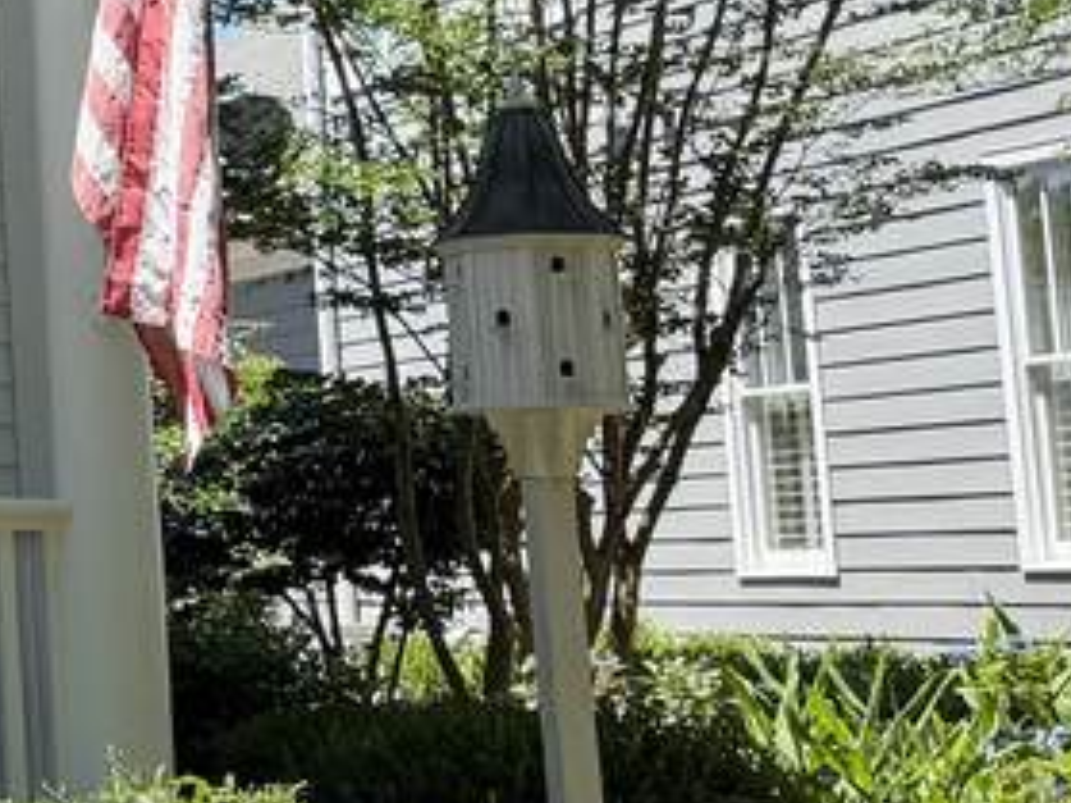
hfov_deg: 14.2
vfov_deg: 13.2
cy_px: -23
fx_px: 3402
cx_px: -1217
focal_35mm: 110
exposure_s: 1/1618
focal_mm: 6.76
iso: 80
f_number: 1.78
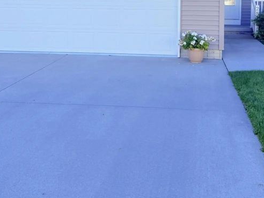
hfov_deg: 38.2
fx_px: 381
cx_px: 141
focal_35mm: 50
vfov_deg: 27.8
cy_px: 11
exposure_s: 1/1770
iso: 100
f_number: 1.78
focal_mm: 6.76
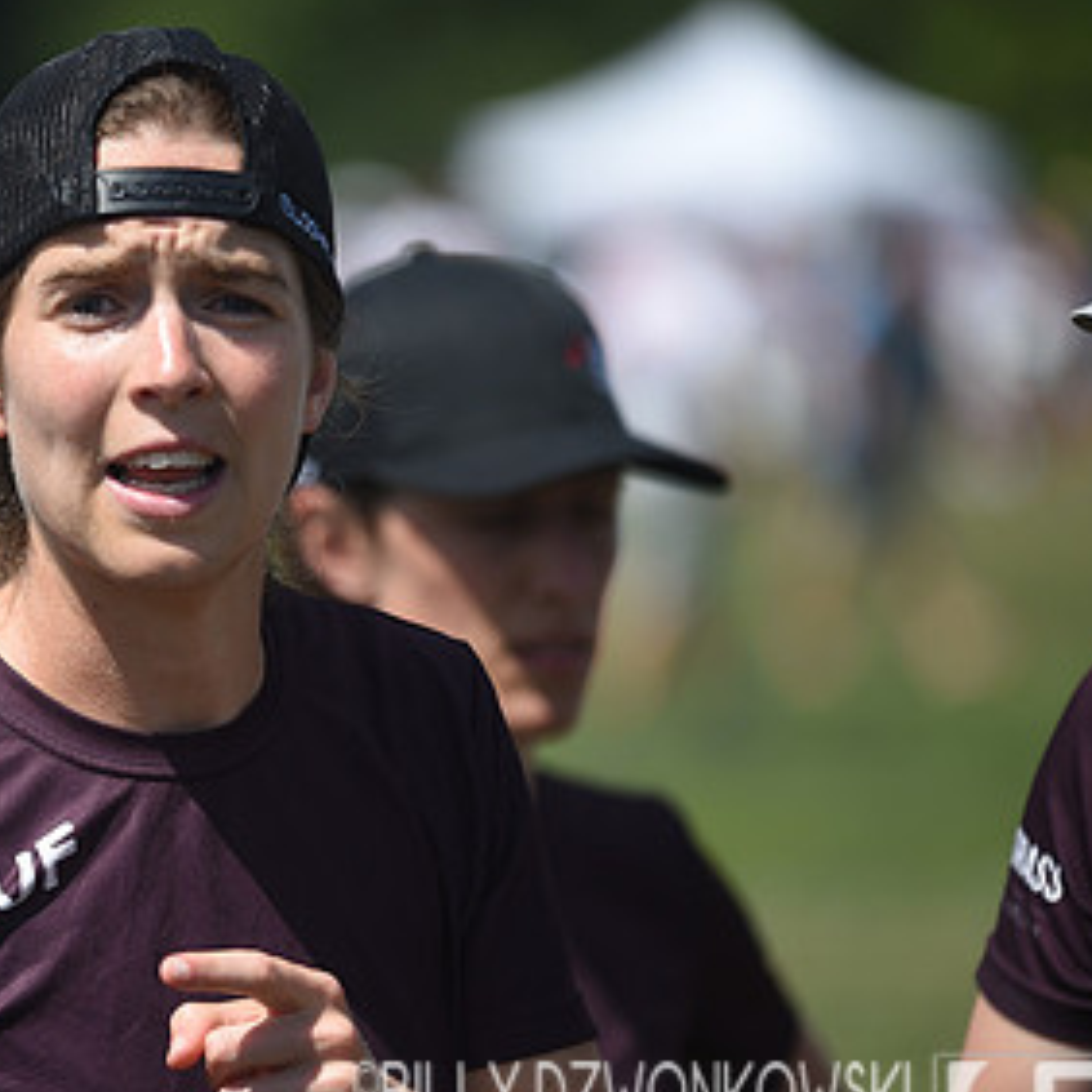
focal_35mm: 349
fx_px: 12456
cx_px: 105
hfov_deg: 5.0
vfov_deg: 5.0
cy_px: 505
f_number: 2.8
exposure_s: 1/2000
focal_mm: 200
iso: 100
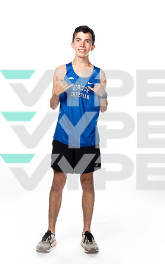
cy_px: 131
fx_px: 410
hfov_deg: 22.8
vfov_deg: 35.7
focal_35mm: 57
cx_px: 89
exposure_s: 1/250
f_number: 8
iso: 640
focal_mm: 55
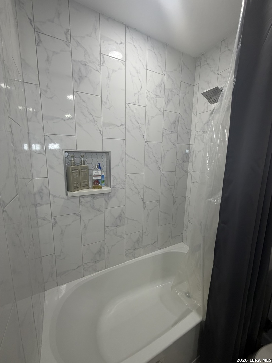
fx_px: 147
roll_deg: -1.6
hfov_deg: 85.7
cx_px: 136
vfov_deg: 102.1
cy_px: 182
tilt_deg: -9.0
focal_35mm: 14
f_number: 2.2
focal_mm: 2.22
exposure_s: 1/120
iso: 160
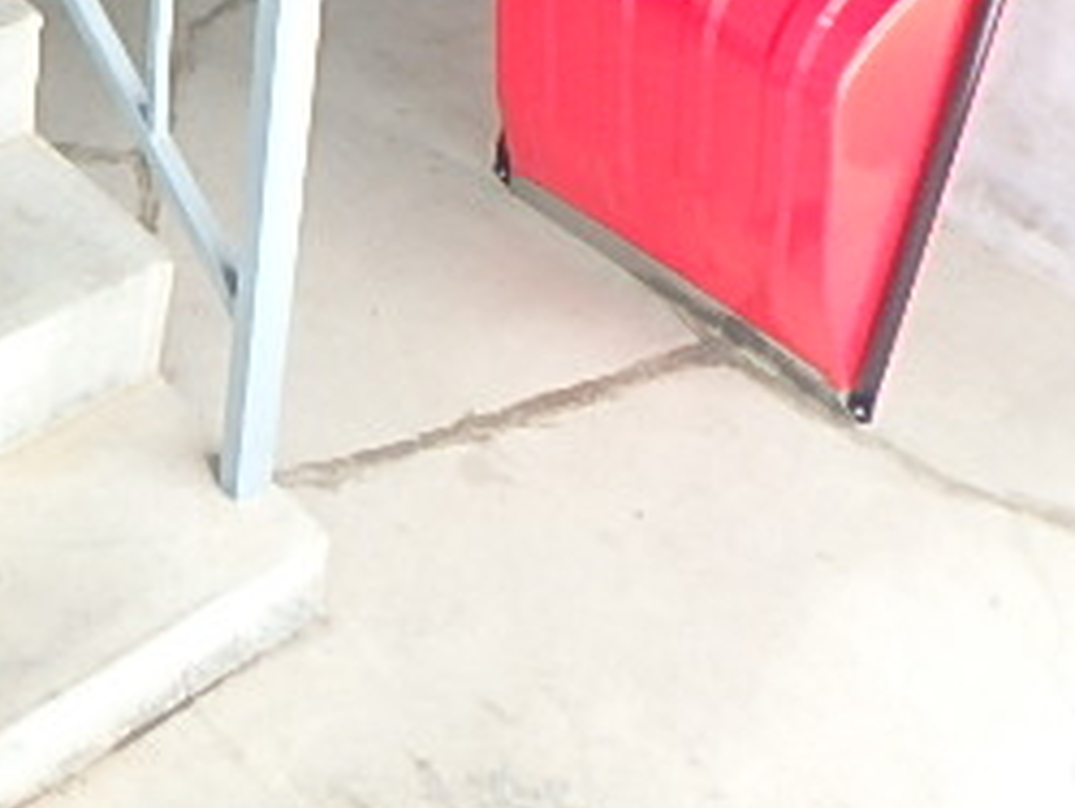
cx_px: -13
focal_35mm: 54
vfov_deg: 25.3
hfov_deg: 32.5
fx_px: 1678
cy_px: -65
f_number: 3.5
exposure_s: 1/30
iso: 200
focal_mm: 3.7
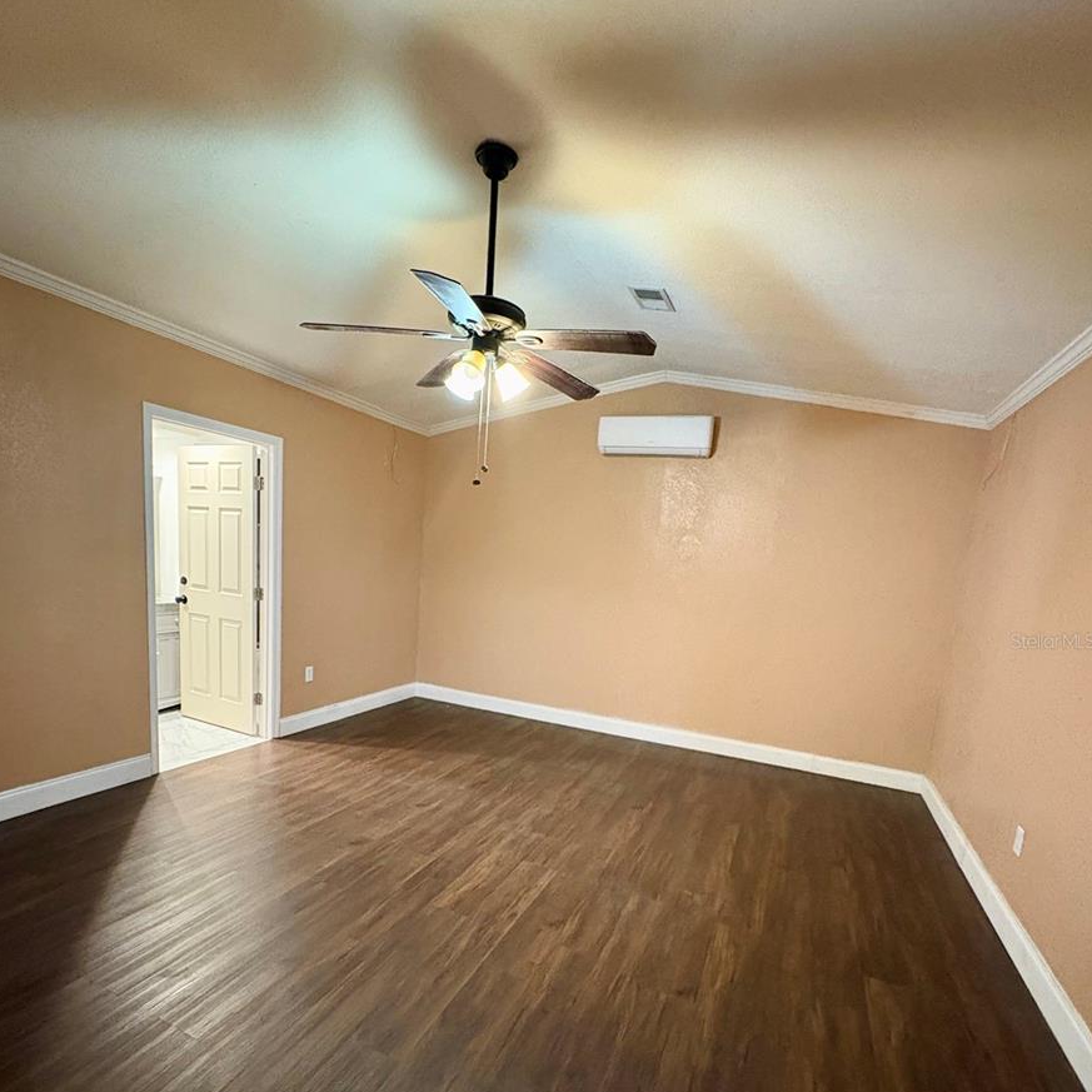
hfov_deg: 84.0
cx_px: 537
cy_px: 640
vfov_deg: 83.2
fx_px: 607
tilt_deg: -8.1
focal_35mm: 17
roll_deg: -4.5
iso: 800
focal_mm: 2.22
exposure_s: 1/40
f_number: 2.2
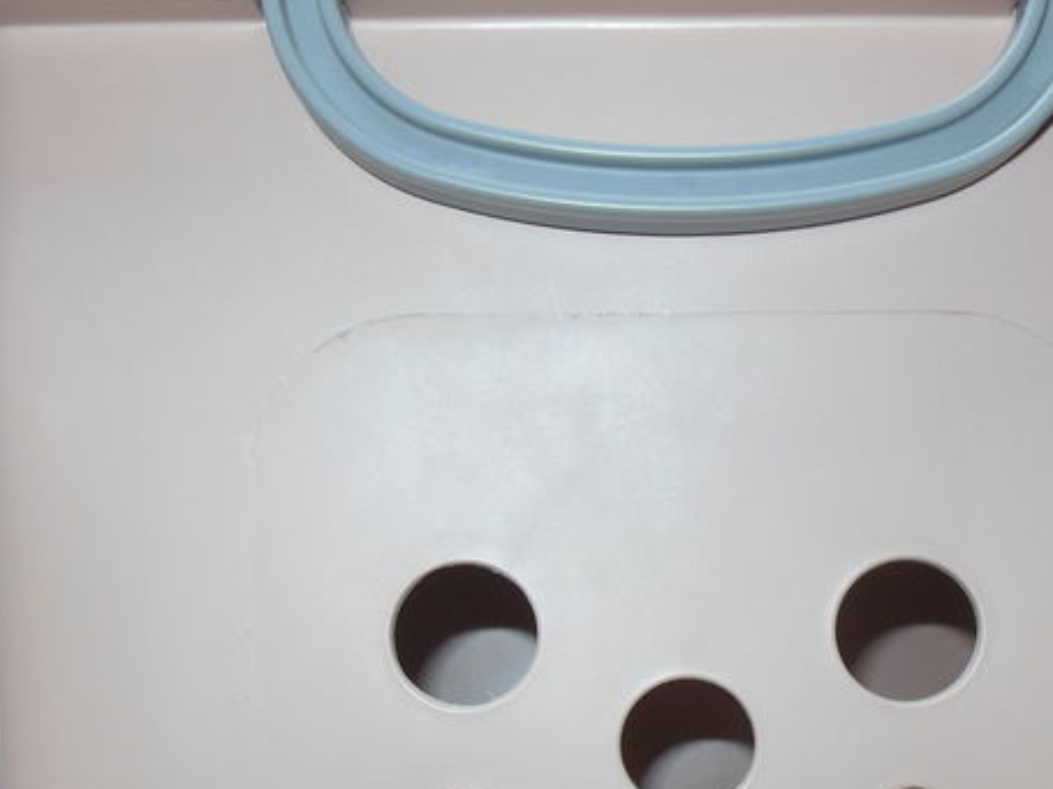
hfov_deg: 34.8
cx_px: 629
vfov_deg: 26.4
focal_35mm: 55
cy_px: 539
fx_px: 1673
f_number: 3.2
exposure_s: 1/25
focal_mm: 4.5
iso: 125
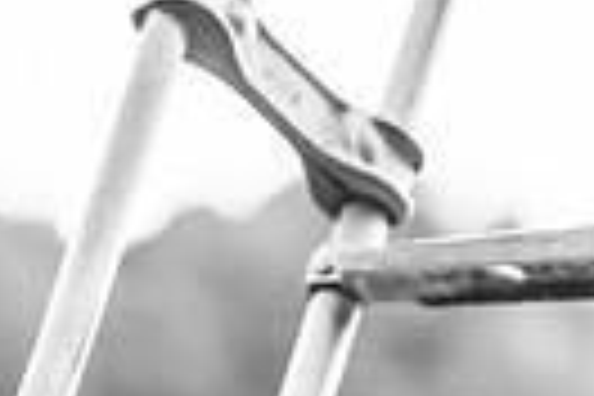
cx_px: 639
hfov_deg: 5.3
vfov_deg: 3.5
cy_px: 848
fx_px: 6369
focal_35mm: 386
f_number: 2.8
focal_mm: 85
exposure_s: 1/320
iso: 800
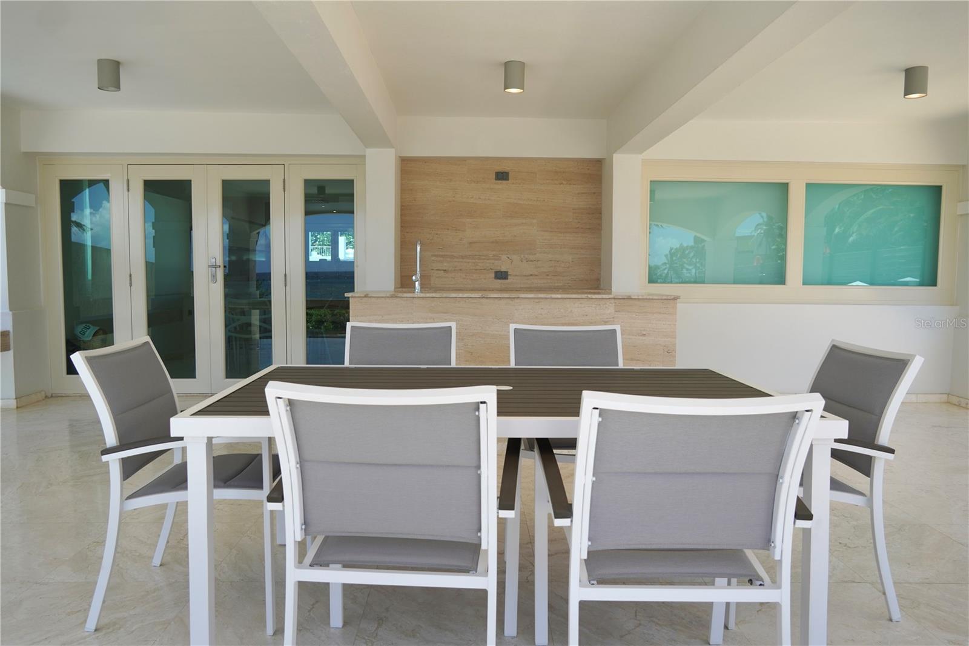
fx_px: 727
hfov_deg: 67.4
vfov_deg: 47.9
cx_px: 484
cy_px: 323
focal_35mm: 27
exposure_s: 1/320
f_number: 4.5
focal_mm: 18
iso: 100
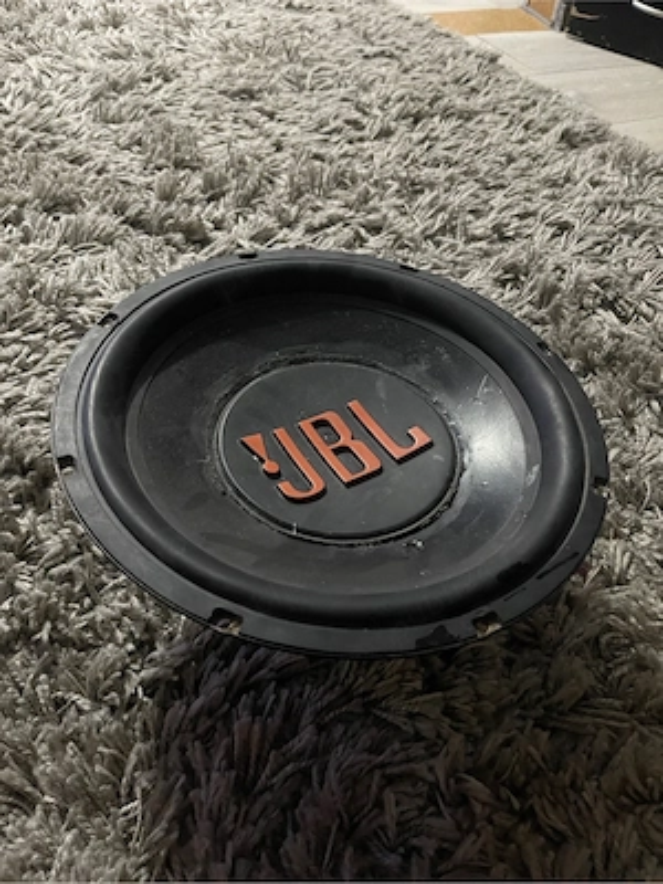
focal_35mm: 25
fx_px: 638
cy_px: 442
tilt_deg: -48.6
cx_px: 332
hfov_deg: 54.9
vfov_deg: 69.4
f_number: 1.6
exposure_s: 1/25
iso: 800
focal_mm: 5.1
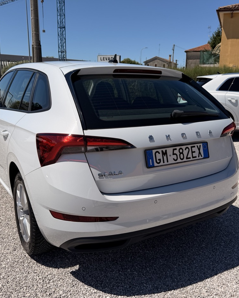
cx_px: 129
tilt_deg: -14.6
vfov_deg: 55.6
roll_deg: -0.4
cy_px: 152
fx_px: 283
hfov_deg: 45.8
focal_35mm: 32
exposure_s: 1/10309
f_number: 1.78
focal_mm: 6.76
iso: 80
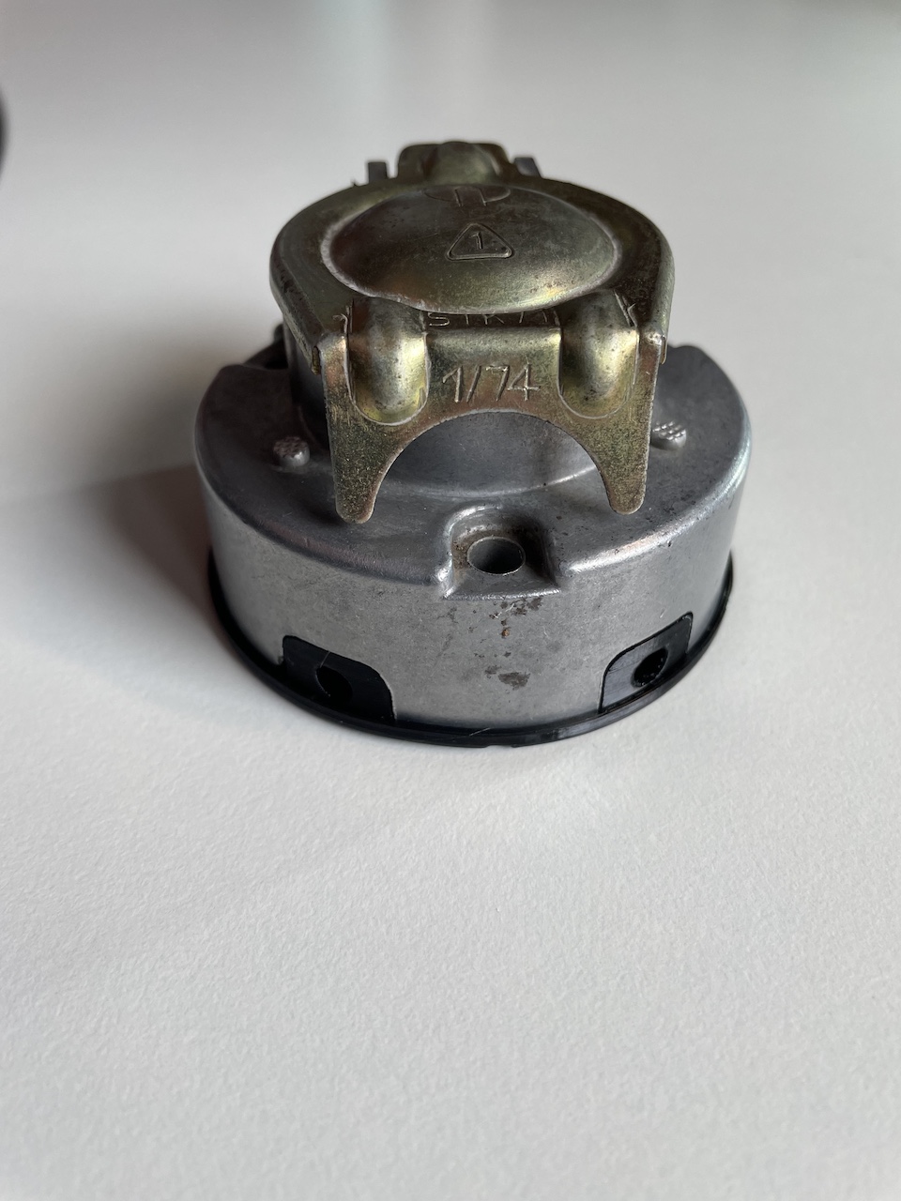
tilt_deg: -42.7
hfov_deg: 53.1
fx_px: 902
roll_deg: +0.5
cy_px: 600
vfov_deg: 67.3
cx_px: 450
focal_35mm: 26
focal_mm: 4.2
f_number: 1.6
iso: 40
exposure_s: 1/243
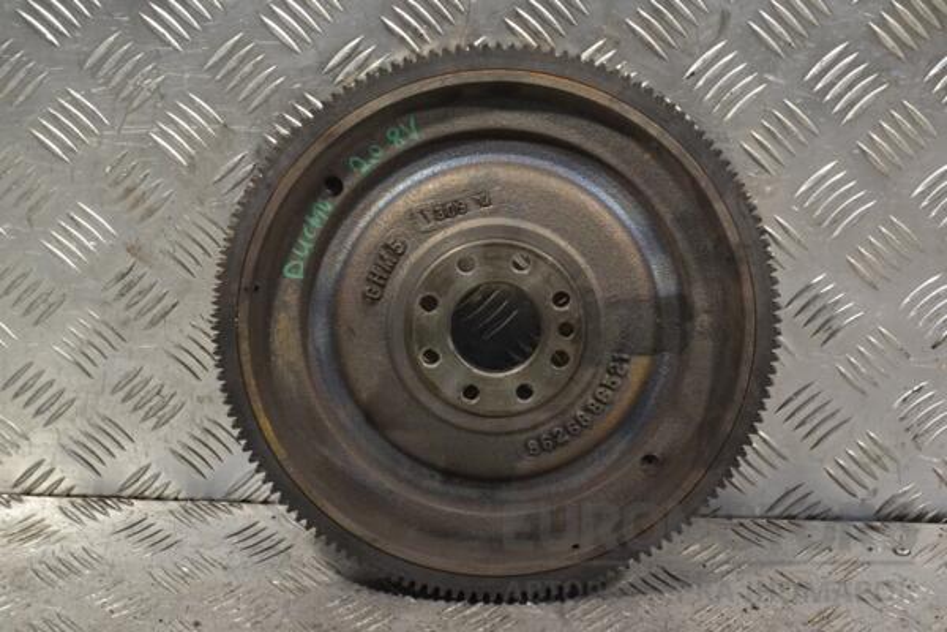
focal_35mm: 72
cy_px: 316
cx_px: 474
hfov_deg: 28.1
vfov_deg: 18.9
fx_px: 1894
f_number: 8
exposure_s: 1/250
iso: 3200
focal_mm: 48
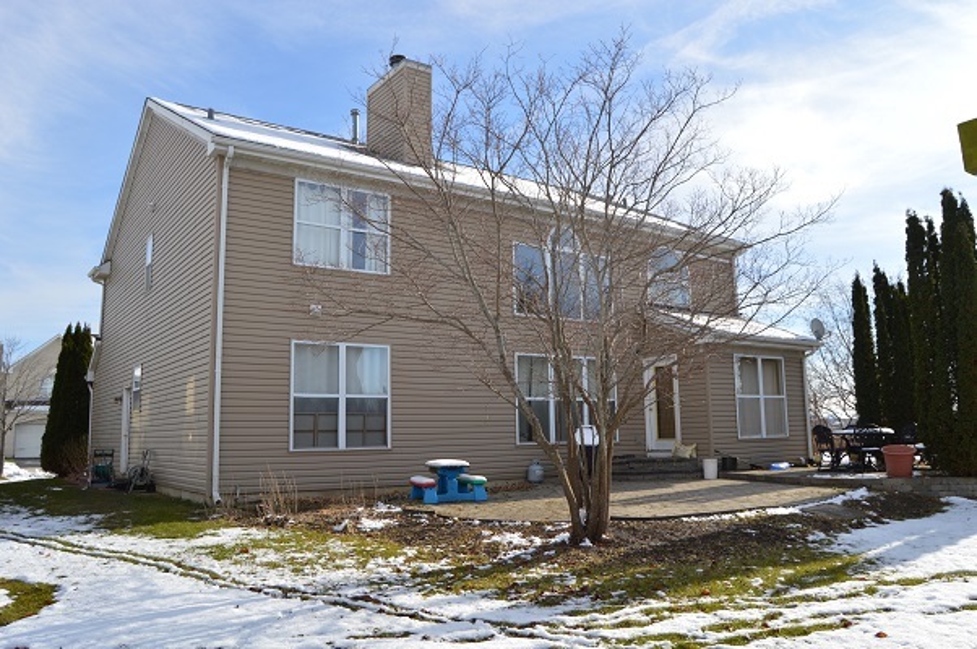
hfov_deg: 67.4
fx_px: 732
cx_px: 488
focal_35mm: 27
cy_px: 324
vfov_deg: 47.8
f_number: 10
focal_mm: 18
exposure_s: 1/200
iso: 100
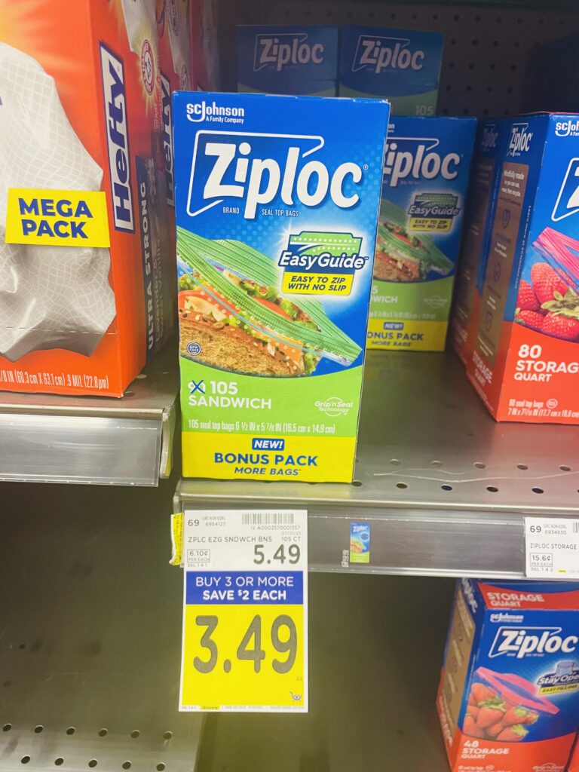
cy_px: 386
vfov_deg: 67.3
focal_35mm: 26
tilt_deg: -24.0
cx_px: 290
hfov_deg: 53.1
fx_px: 580
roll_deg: -1.1
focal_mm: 4.2
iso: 160
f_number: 1.6
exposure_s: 1/60
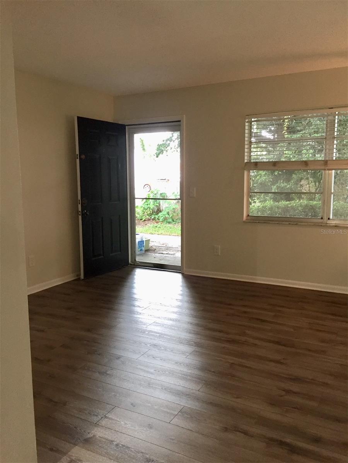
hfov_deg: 48.2
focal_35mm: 29
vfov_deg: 61.7
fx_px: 389
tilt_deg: -6.7
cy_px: 232
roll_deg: +0.8
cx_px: 174
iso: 125
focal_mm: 4.15
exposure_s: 1/30
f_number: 2.2
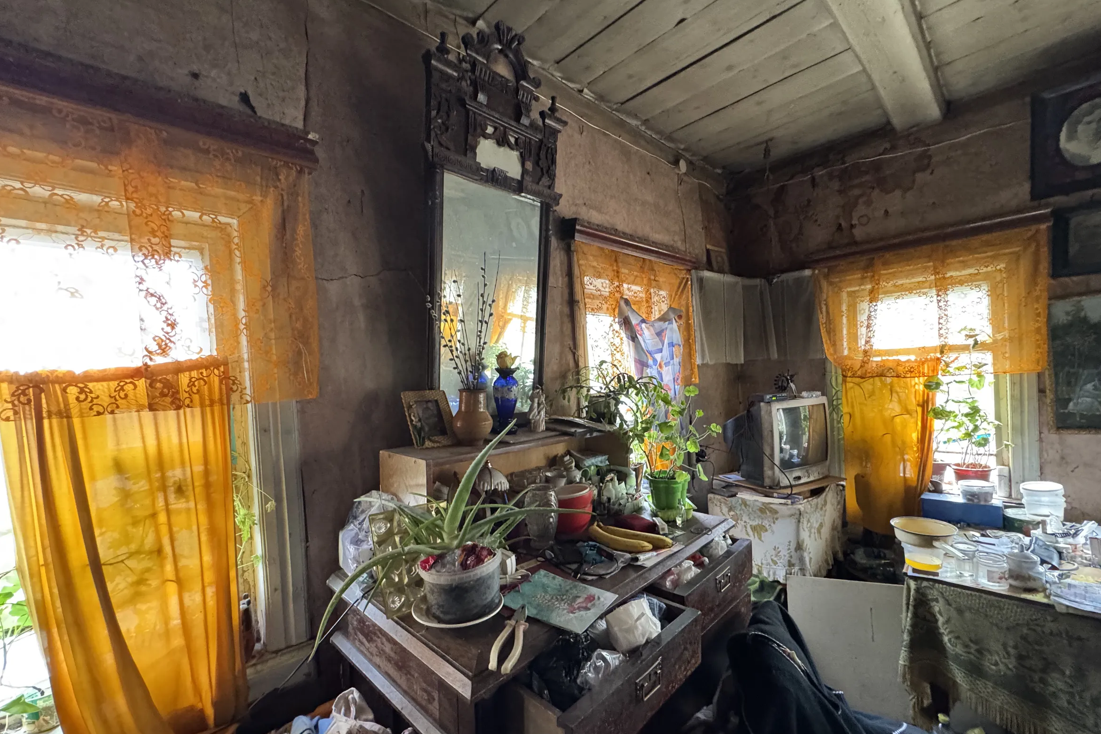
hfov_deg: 100.4
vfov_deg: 77.2
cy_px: 395
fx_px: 459
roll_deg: +2.7
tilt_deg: -1.7
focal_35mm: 15
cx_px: 558
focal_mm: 2.22
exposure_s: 1/50
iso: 800
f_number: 2.2
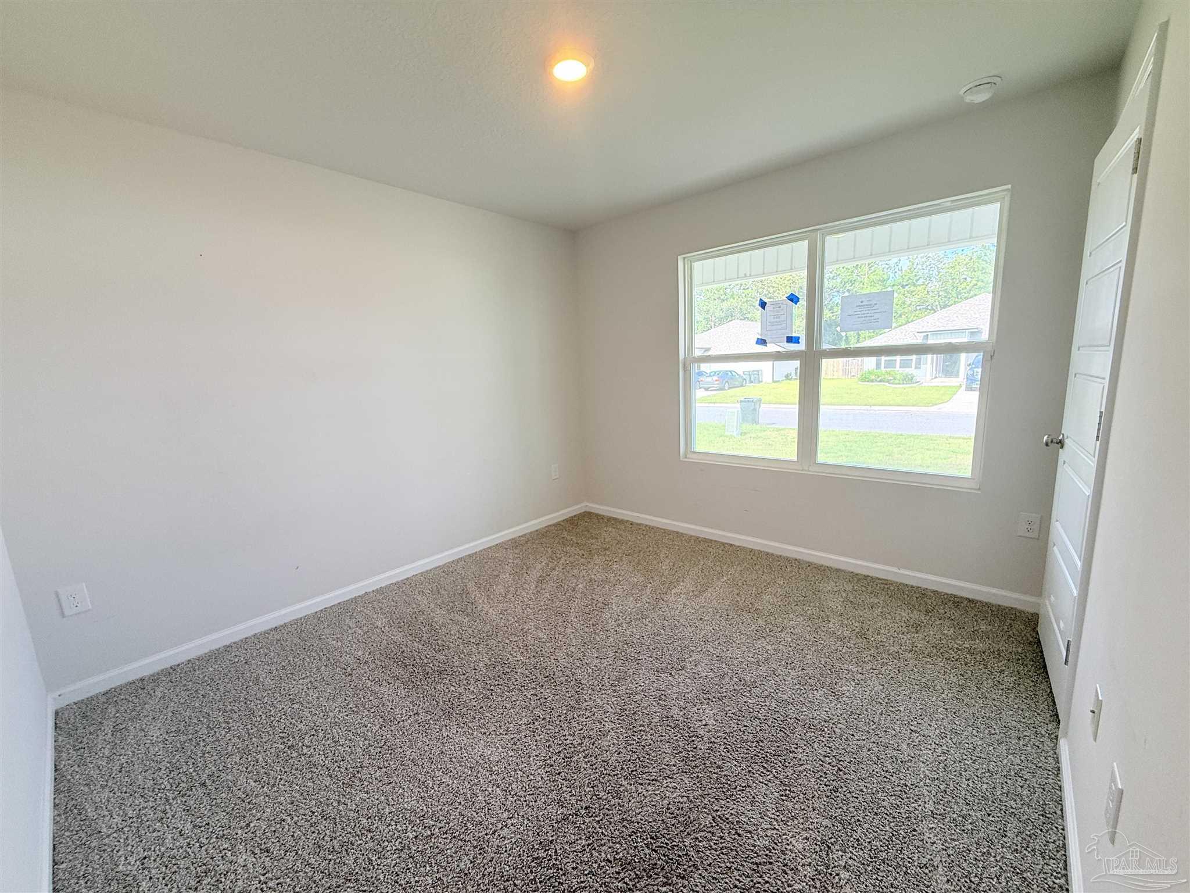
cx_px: 595
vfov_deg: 85.7
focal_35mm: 14
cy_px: 446
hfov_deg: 102.1
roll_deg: +2.6
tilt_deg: -9.2
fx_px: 481
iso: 80
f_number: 2.2
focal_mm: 2.22
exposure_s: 1/120
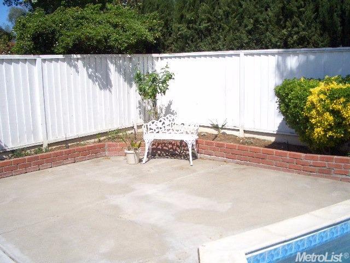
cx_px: 175
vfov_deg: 40.7
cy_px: 132
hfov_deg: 52.6
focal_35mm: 35
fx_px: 354
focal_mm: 5.8
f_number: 4.3
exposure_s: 1/2000
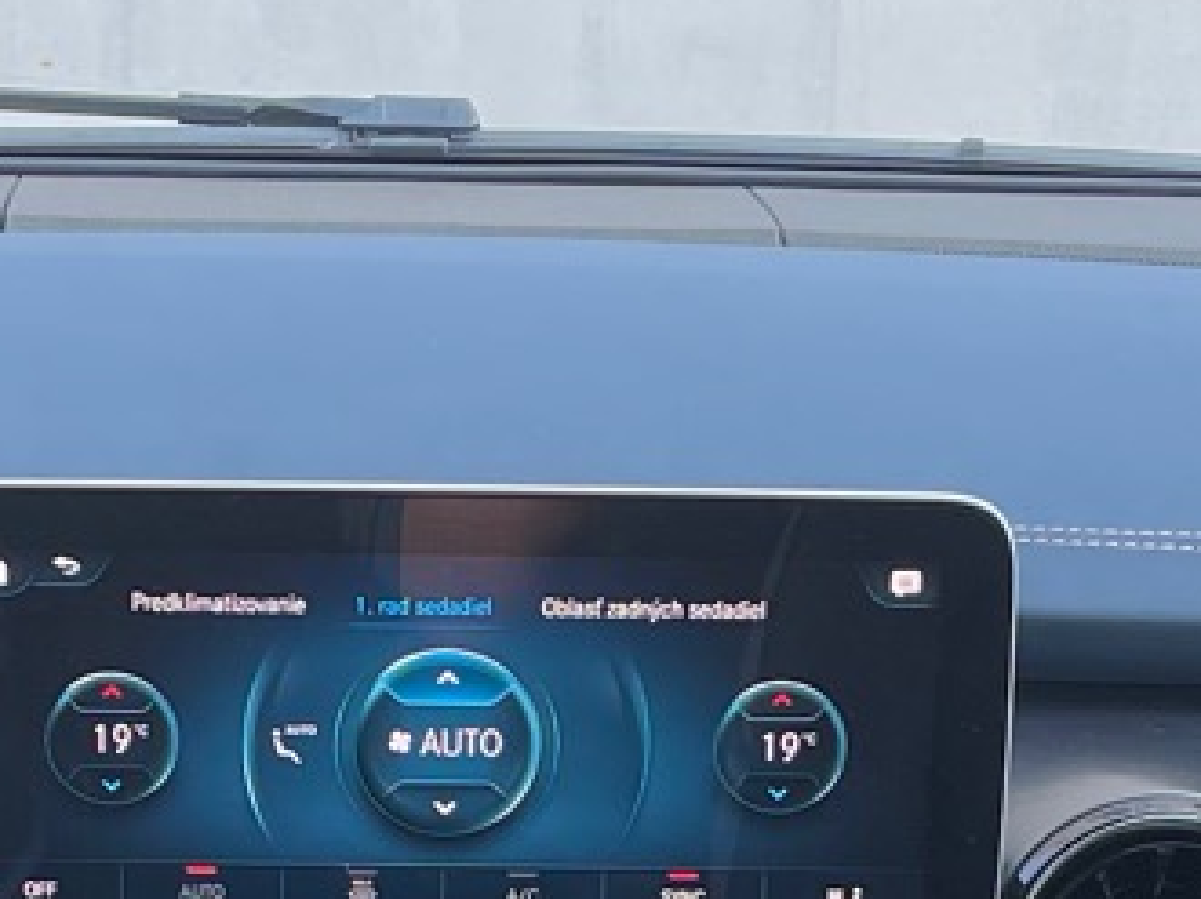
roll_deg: -1.7
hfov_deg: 13.9
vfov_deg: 10.3
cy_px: 1092
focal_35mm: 142
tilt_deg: -23.8
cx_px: 364
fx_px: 4923
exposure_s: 1/163
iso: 32
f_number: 1.6
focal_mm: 5.1
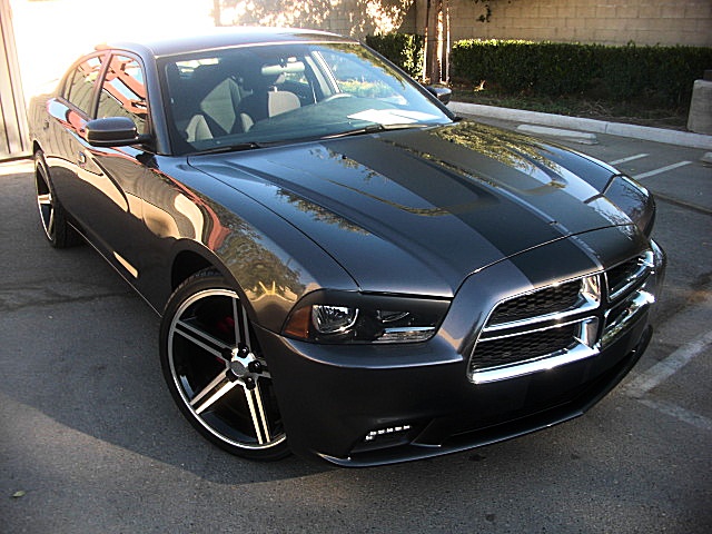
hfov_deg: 51.4
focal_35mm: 36
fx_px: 740
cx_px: 356
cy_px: 267
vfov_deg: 39.7
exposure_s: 1/100
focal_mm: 6.3
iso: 50
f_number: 2.8
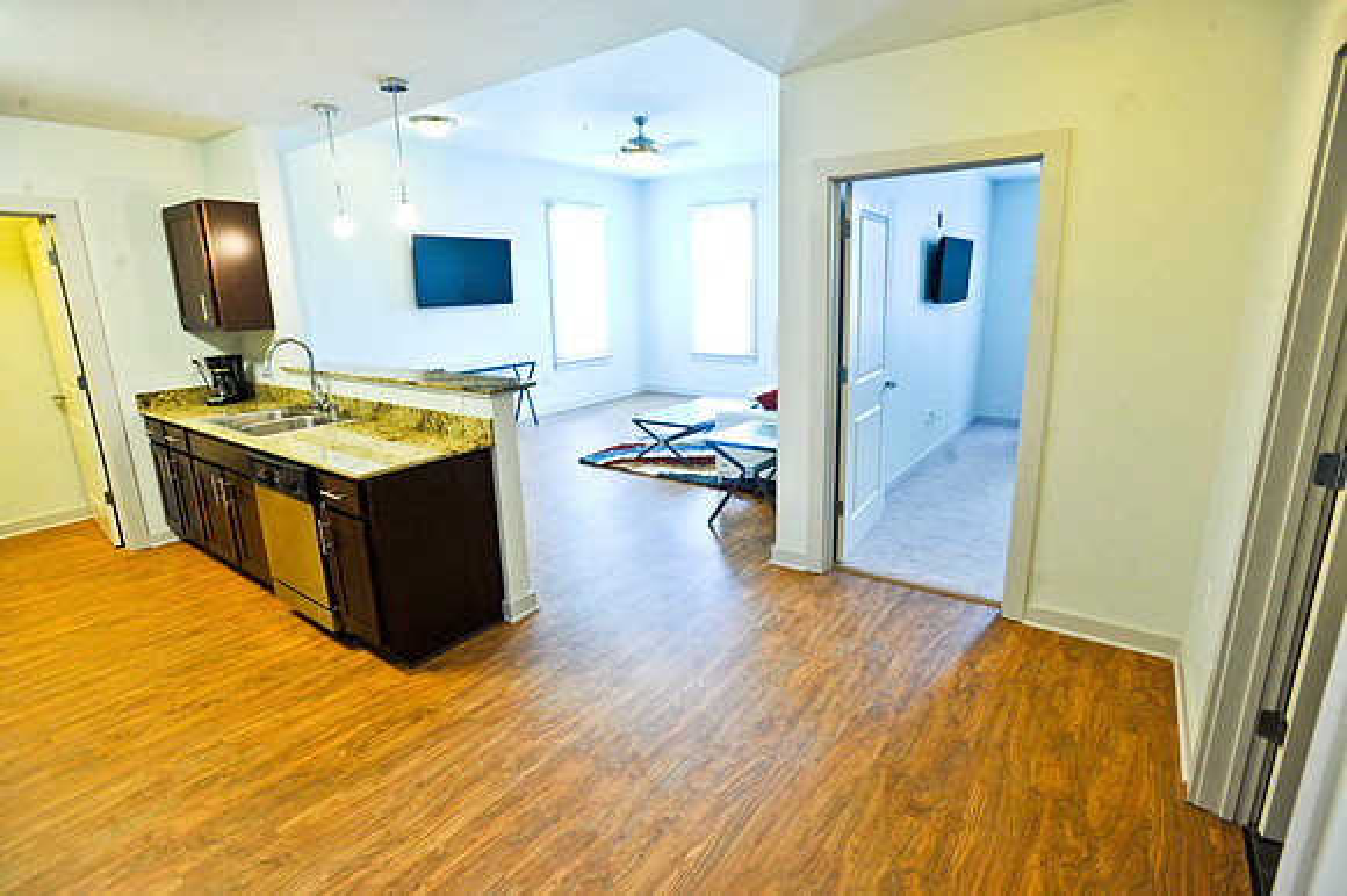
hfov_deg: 93.3
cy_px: 448
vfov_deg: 70.4
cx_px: 674
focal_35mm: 17
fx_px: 636
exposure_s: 1/40
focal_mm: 17
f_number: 5.6
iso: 1250
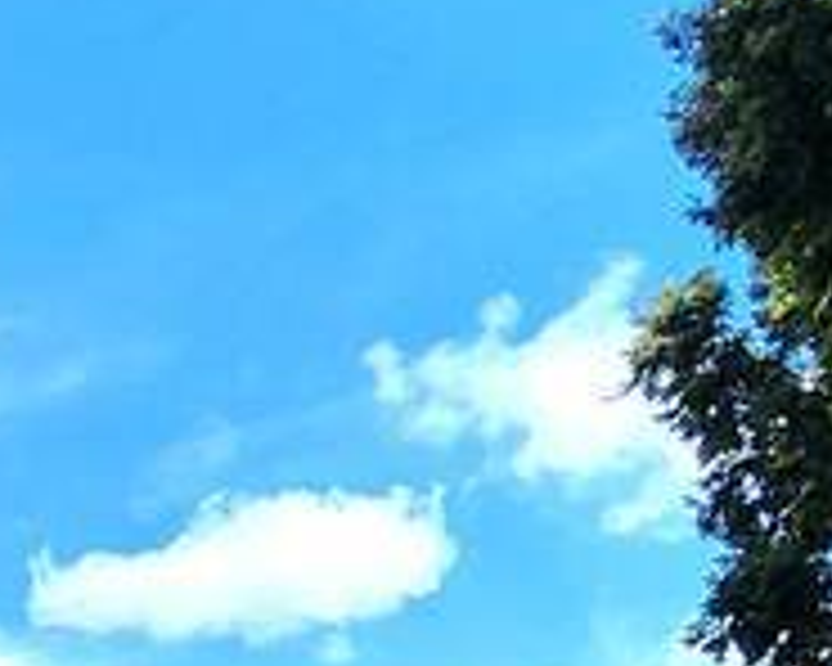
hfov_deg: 18.5
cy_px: 1431
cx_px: -130
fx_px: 2438
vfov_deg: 13.0
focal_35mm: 99
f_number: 2.2
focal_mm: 2.2
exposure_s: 1/1429
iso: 50
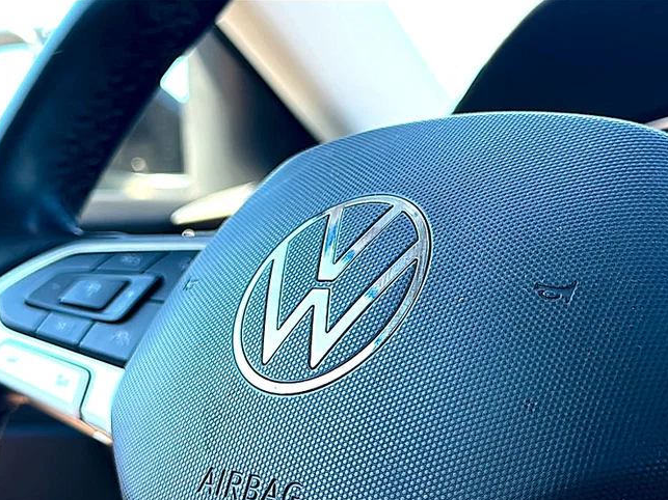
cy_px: 271
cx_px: 337
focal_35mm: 49
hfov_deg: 38.9
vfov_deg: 29.7
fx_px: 945
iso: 80
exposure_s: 1/145
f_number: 1.78
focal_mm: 6.86
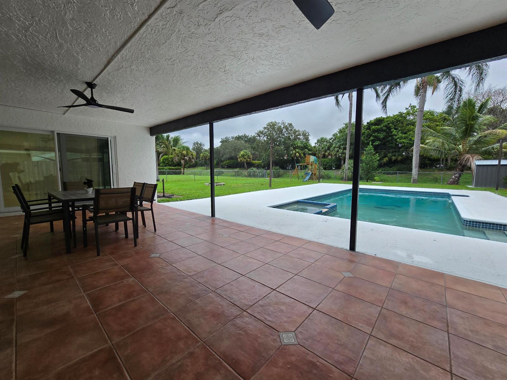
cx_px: 254
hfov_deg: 106.2
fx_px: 190
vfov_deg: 89.9
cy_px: 190
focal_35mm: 13
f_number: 2.2
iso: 64
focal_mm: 2.2
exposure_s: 1/120
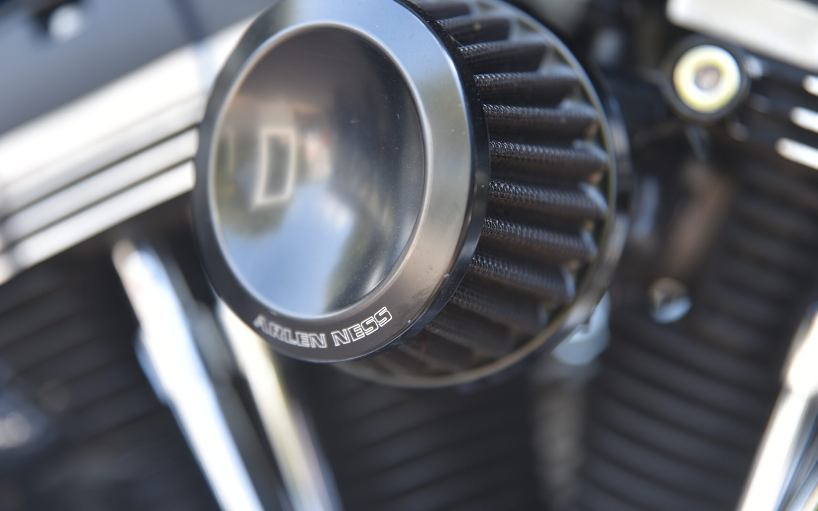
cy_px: 232
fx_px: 1717
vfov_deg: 16.9
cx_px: 394
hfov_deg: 26.8
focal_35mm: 77
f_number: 2.8
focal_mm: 70
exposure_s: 1/60
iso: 100
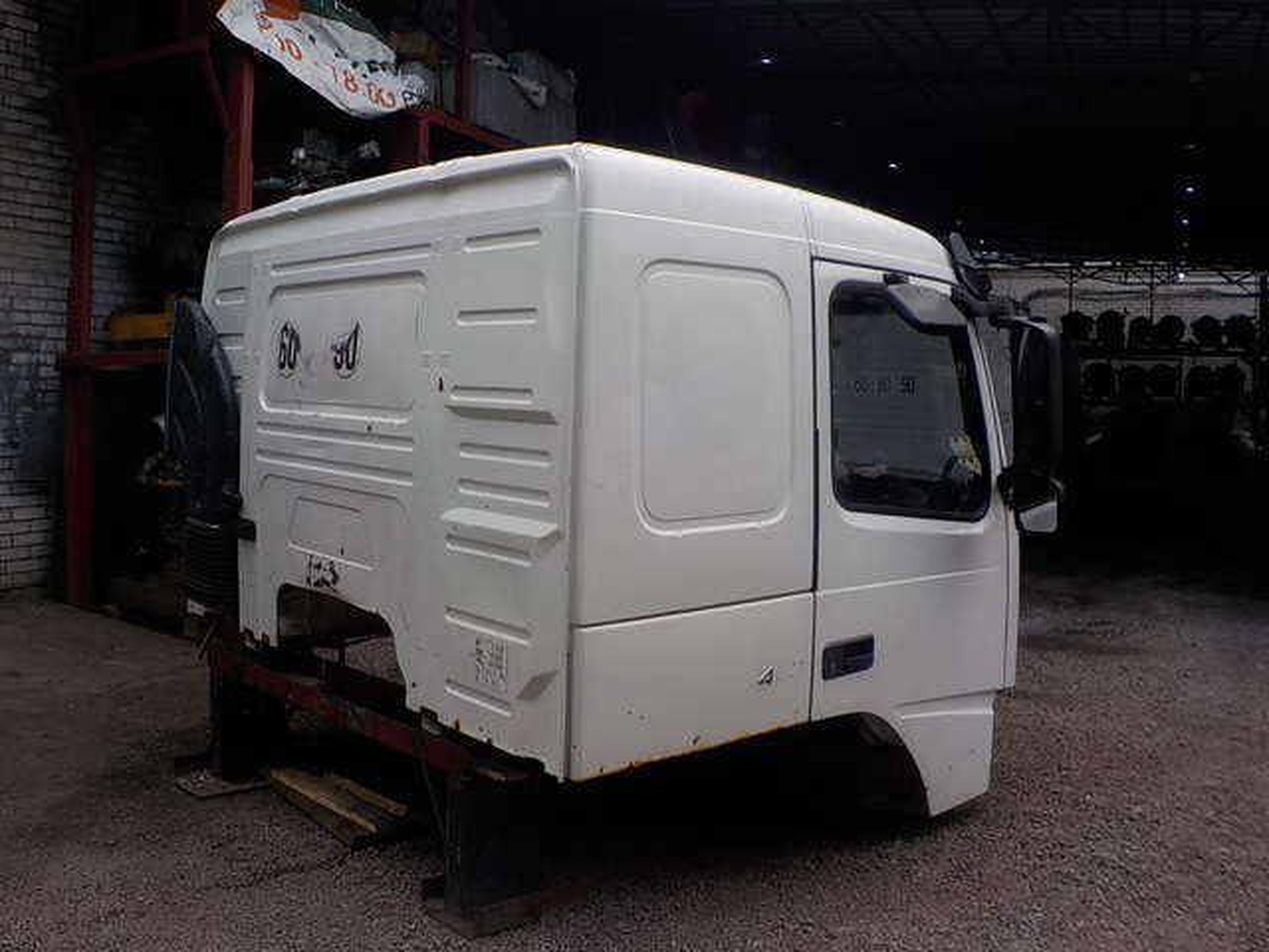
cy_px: 476
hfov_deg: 60.0
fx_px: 1100
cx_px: 634
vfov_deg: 46.8
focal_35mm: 30
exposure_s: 1/60
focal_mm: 4.1
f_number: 3.3
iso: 125
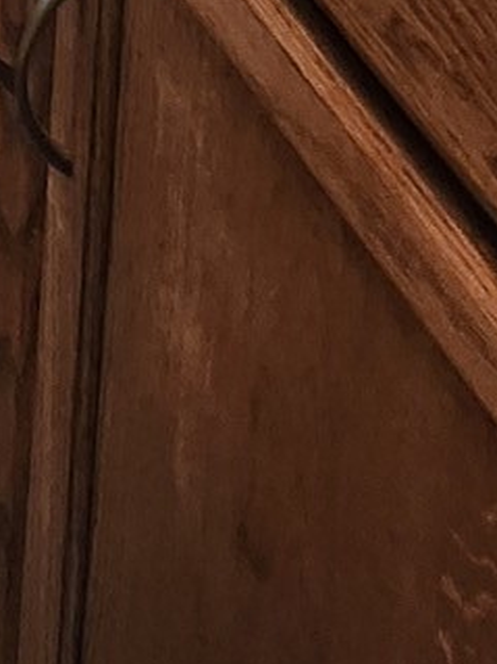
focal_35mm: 154
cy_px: -1422
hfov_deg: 8.9
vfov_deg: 9.5
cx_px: -584
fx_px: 2950
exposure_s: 1/120
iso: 400
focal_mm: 5
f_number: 1.8
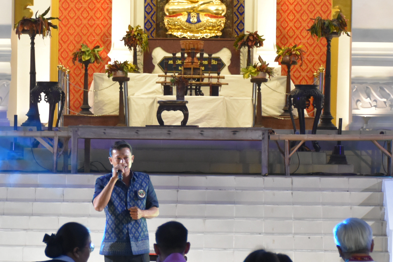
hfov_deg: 10.9
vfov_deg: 7.3
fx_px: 2063
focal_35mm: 189
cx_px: 124
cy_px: 189
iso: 1800
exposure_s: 1/60
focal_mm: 60
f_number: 5
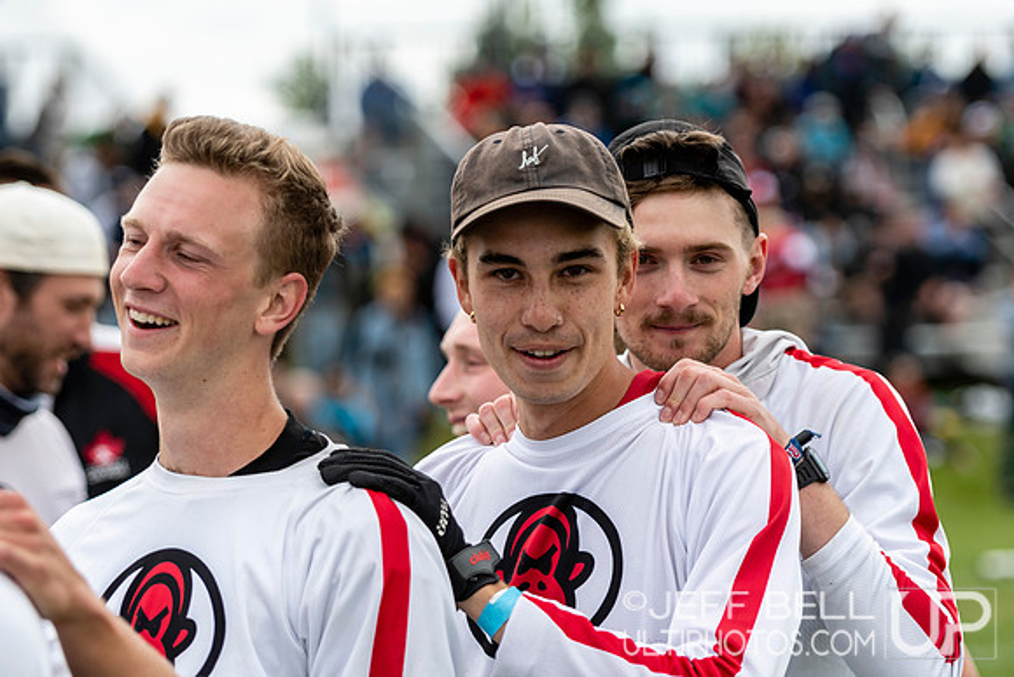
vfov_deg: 8.7
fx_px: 4437
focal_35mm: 158
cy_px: 338
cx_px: 507
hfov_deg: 13.0
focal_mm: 105
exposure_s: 1/1250
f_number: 2.8
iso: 100
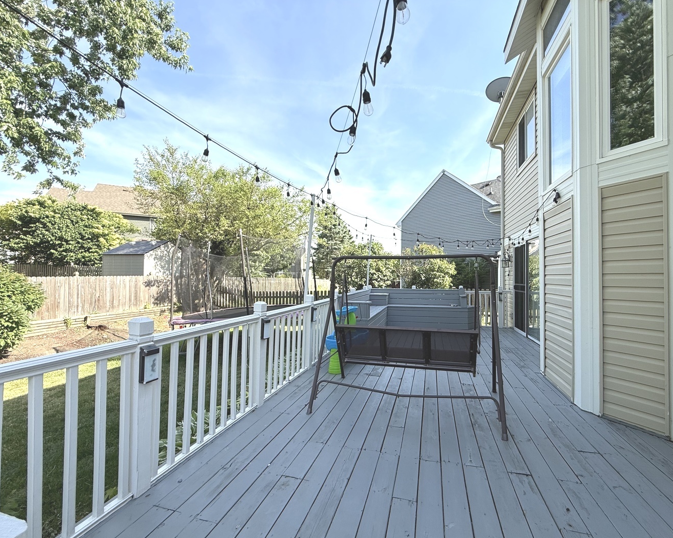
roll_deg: -0.4
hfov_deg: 96.7
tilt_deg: +0.8
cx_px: 360
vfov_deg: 84.0
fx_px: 299
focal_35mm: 15
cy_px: 274
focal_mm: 2.22
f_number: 2.2
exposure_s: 1/820
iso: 50
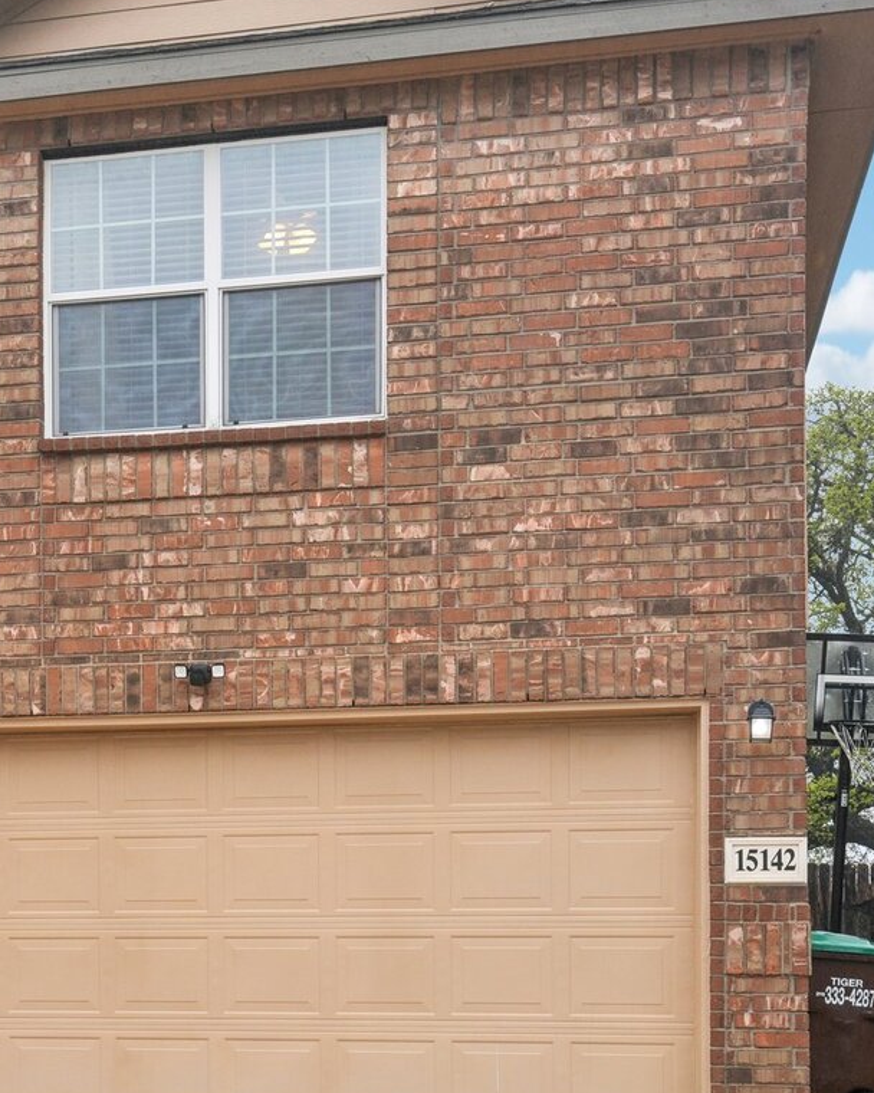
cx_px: 83
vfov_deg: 30.5
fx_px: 2005
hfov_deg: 23.9
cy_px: 502
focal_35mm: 62
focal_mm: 31
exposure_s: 1/90
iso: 200
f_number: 8
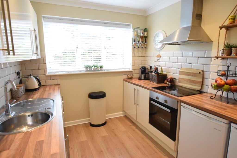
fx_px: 138
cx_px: 118
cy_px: 79
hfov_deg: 81.2
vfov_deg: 59.5
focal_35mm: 21
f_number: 5
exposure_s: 1/100
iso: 3200
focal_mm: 14
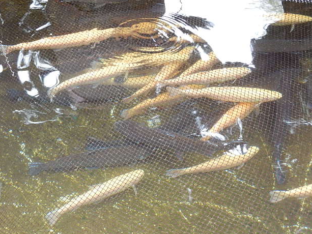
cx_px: 153
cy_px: 117
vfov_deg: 20.7
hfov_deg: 27.4
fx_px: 640
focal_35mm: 71
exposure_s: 1/80
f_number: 4.6
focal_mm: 12.3
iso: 640
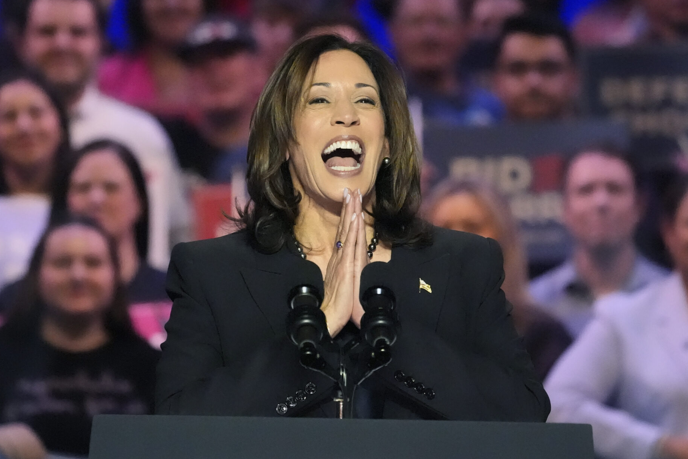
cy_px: 190
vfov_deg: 3.4
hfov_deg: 5.1
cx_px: 313
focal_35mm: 402
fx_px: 7683
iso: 20000
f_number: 5.6
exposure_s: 1/400
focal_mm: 288
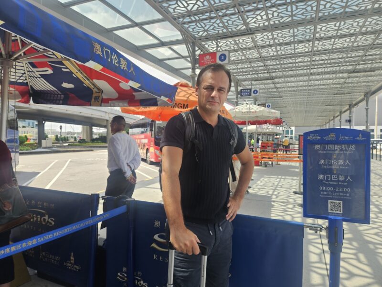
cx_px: 191
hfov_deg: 73.9
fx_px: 254
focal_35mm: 23
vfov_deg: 58.9
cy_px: 144
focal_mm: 5.4
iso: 25
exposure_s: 1/531
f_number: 1.8
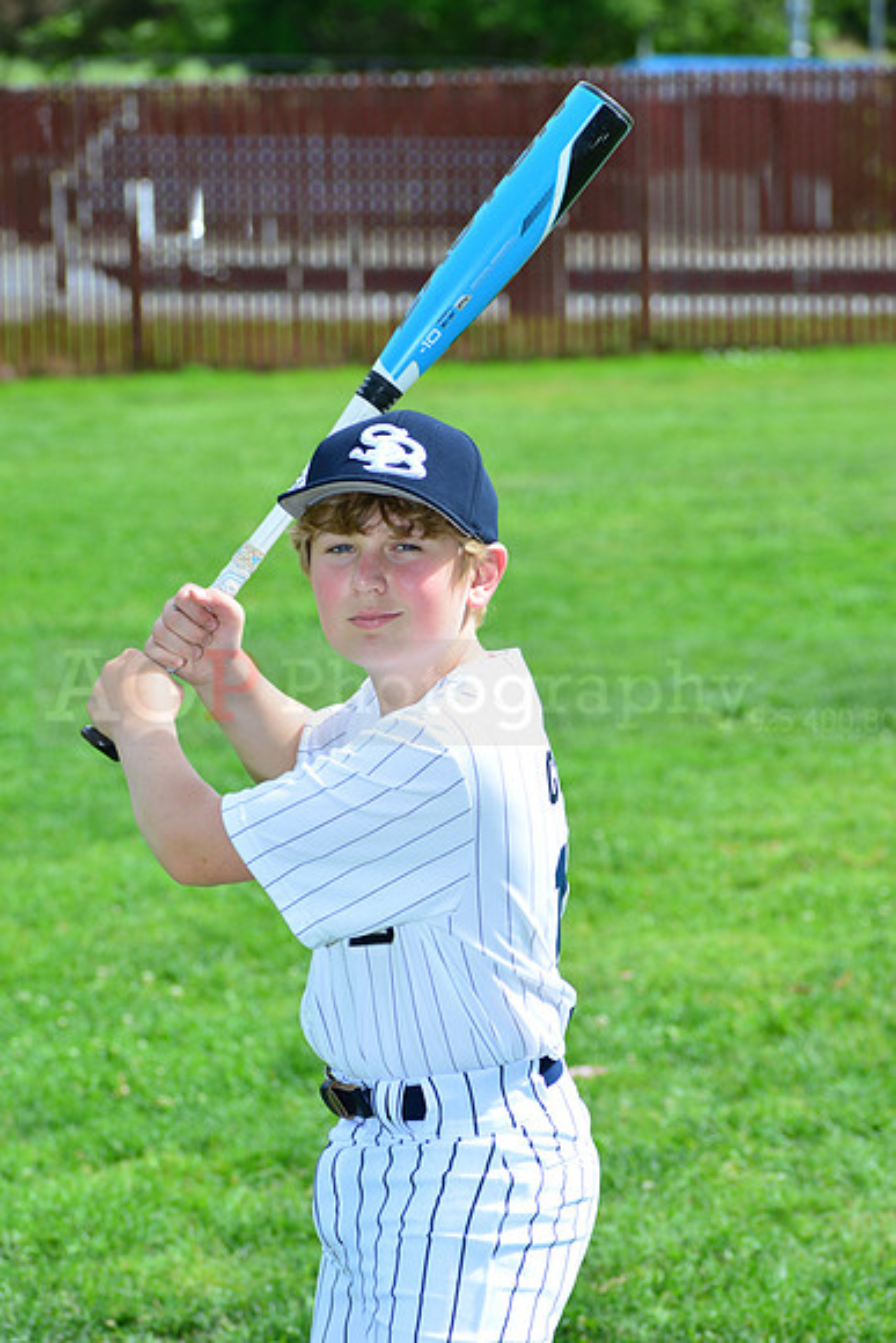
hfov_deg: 11.0
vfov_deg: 16.4
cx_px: 448
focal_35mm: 125
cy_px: 672
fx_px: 4664
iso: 160
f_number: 8
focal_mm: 125
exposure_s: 1/200
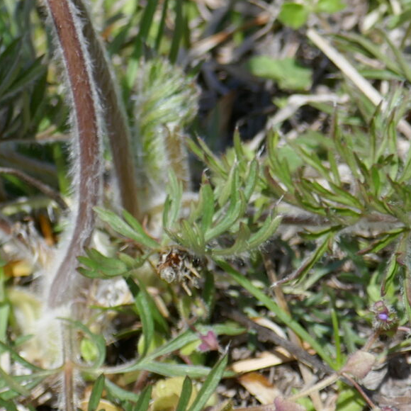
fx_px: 1813
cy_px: -114
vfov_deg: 12.5
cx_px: -169
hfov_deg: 12.4
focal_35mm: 135
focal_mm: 12.9
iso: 125
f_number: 4
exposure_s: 1/800
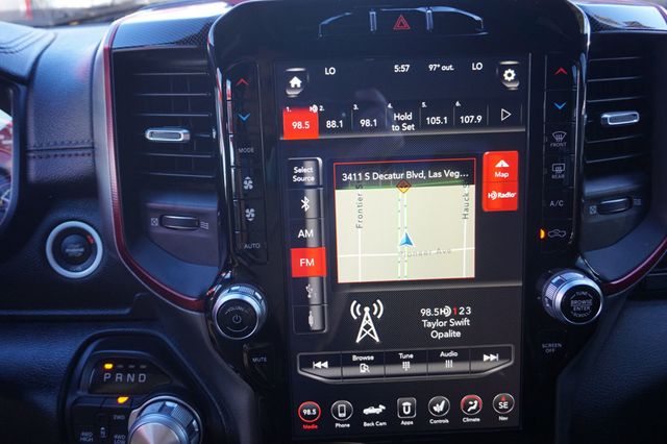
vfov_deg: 43.6
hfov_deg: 62.0
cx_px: 334
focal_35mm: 30
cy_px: 222
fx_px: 556
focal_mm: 20
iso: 200
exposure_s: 1/60
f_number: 4
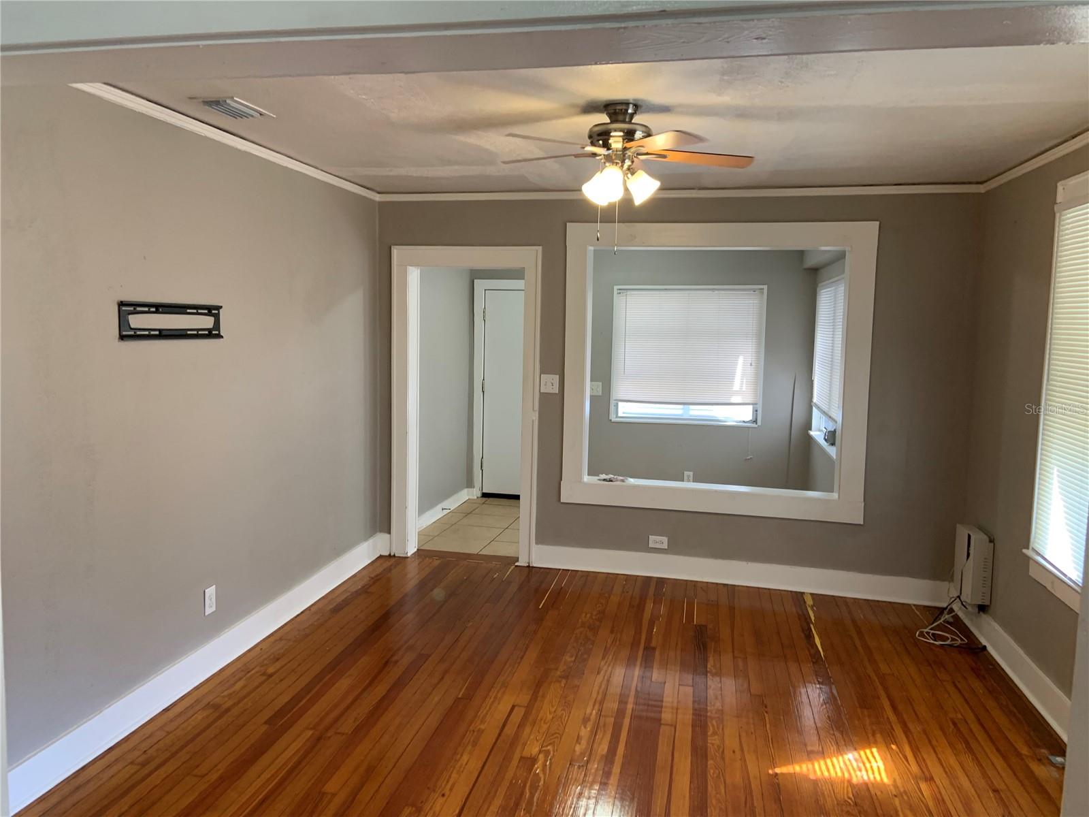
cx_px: 544
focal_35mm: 26
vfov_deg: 53.1
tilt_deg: -5.4
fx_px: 818
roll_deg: -0.7
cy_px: 408
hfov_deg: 67.3
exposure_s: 1/60
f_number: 1.8
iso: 100
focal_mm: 4.25
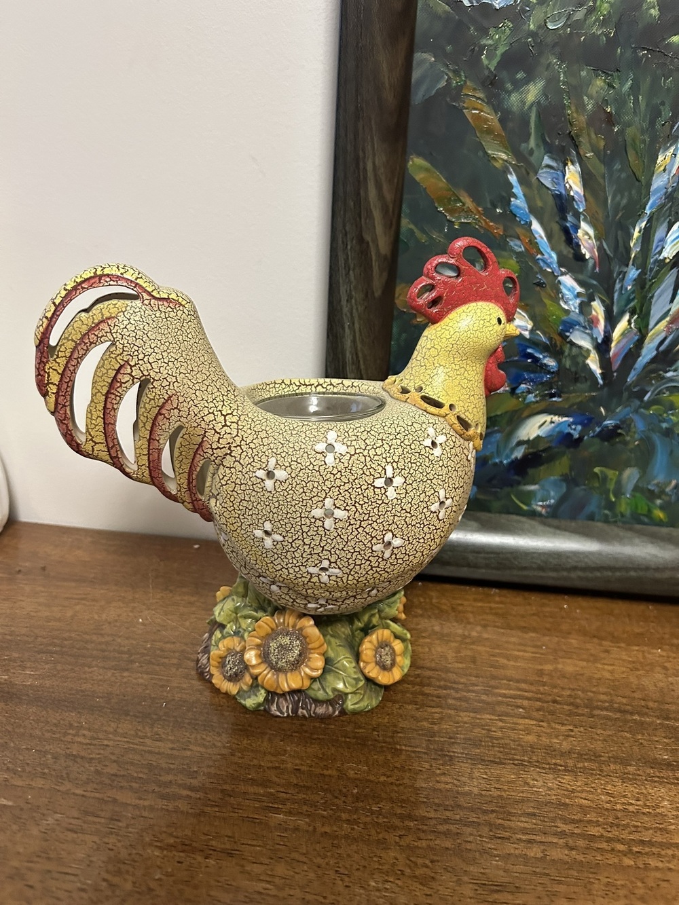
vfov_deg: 67.3
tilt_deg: -20.9
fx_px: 680
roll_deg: -3.5
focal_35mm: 26
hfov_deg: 53.1
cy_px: 452
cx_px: 340
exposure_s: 1/60
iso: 500
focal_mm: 5.7
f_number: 1.5
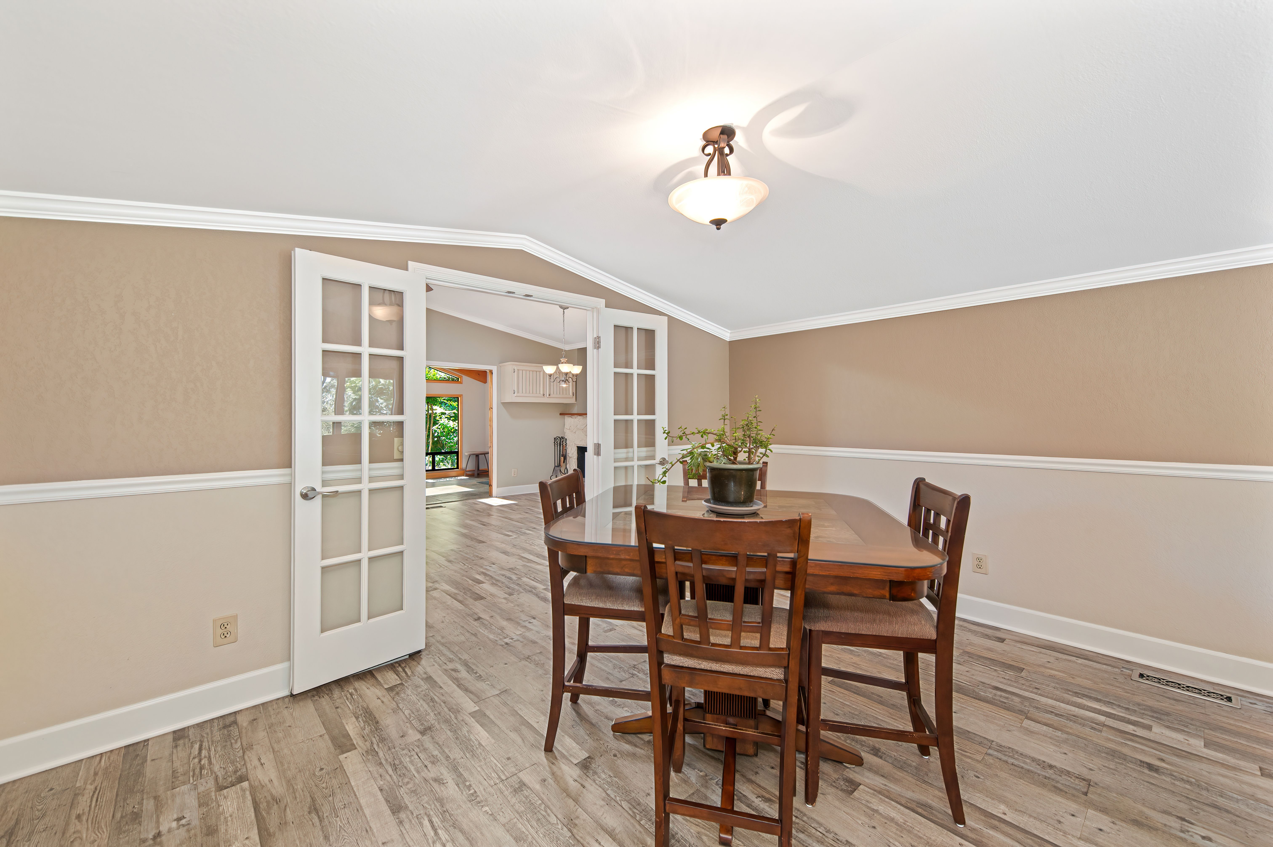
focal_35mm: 14
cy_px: 424
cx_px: 636
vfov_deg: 81.1
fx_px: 495
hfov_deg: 104.3
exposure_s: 1/60
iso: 560
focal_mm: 14
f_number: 4
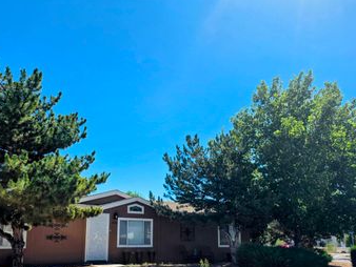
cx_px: 131
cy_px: 176
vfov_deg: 41.4
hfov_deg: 53.3
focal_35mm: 34
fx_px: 350
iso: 80
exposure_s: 1/4434
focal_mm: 6.3
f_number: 1.7
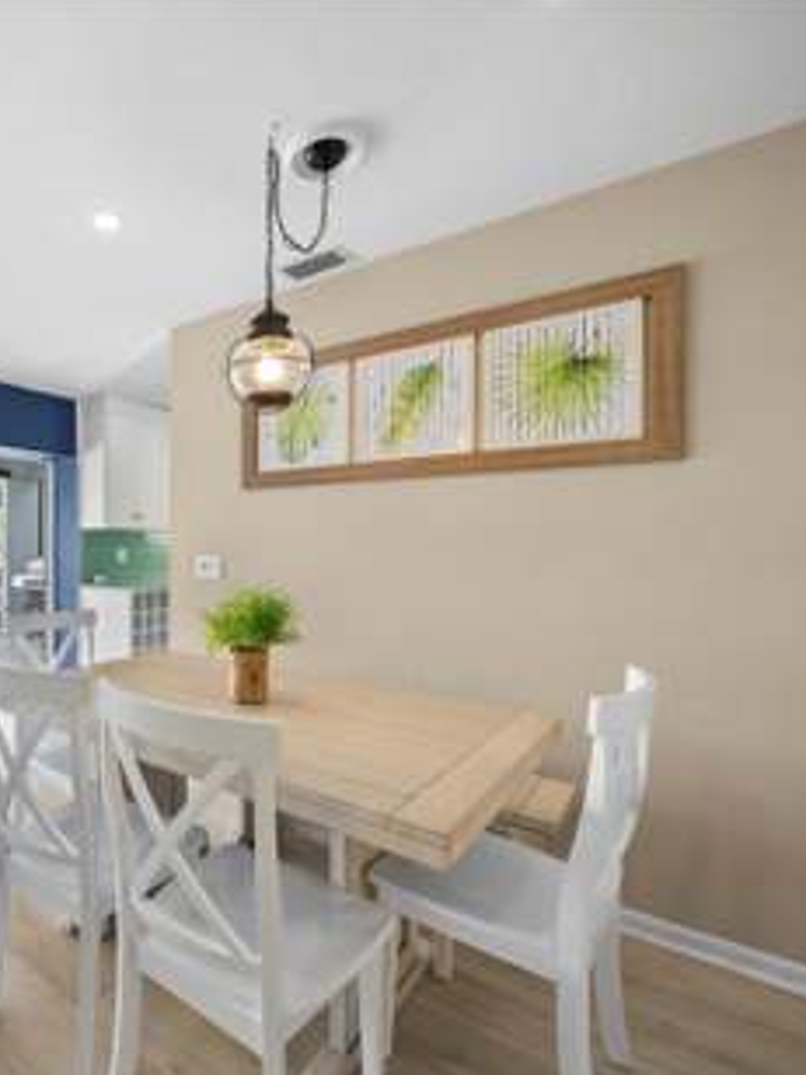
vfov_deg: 87.7
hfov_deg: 64.6
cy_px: 551
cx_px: 150
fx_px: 559
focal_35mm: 18
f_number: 11
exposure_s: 1/50
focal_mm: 12
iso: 2000
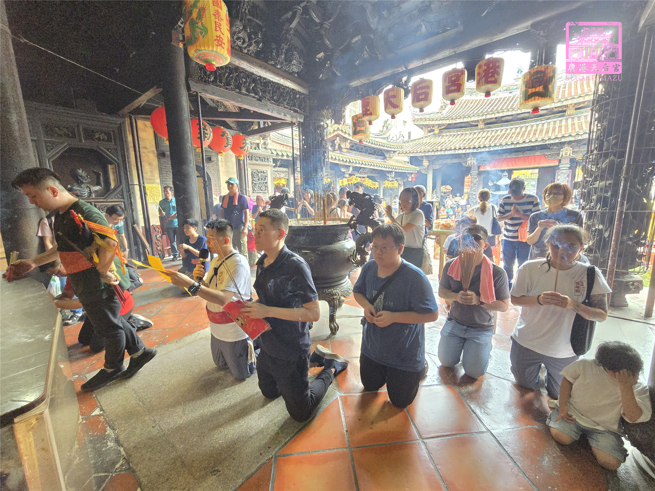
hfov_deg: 106.2
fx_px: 246
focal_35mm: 13
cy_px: 246
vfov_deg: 89.9
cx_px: 328
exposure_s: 1/60
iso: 640
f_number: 2.2
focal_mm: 2.2
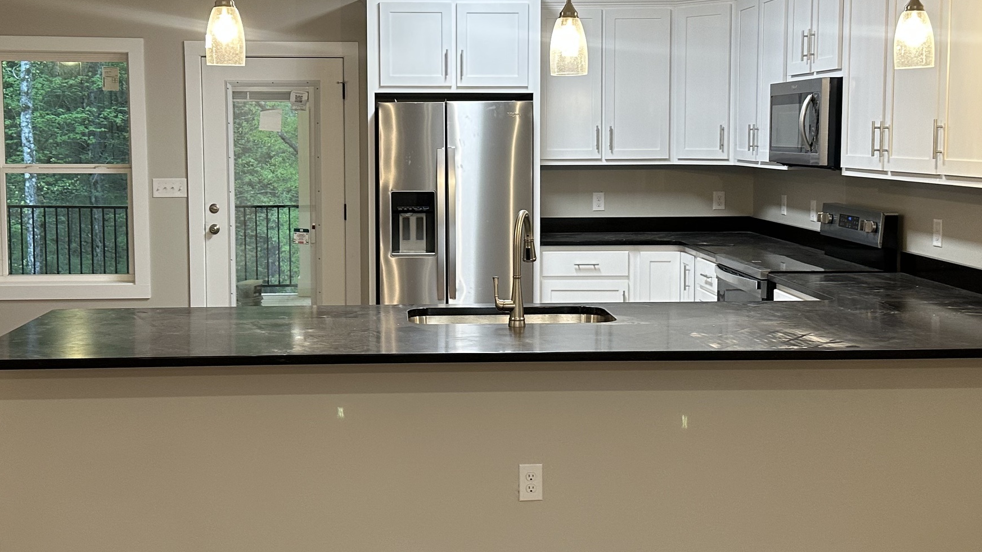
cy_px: 227
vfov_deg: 25.9
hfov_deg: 44.6
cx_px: 464
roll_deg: -0.7
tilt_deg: -3.7
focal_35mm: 46
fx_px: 1198
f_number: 1.78
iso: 160
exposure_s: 1/60
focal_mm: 6.86
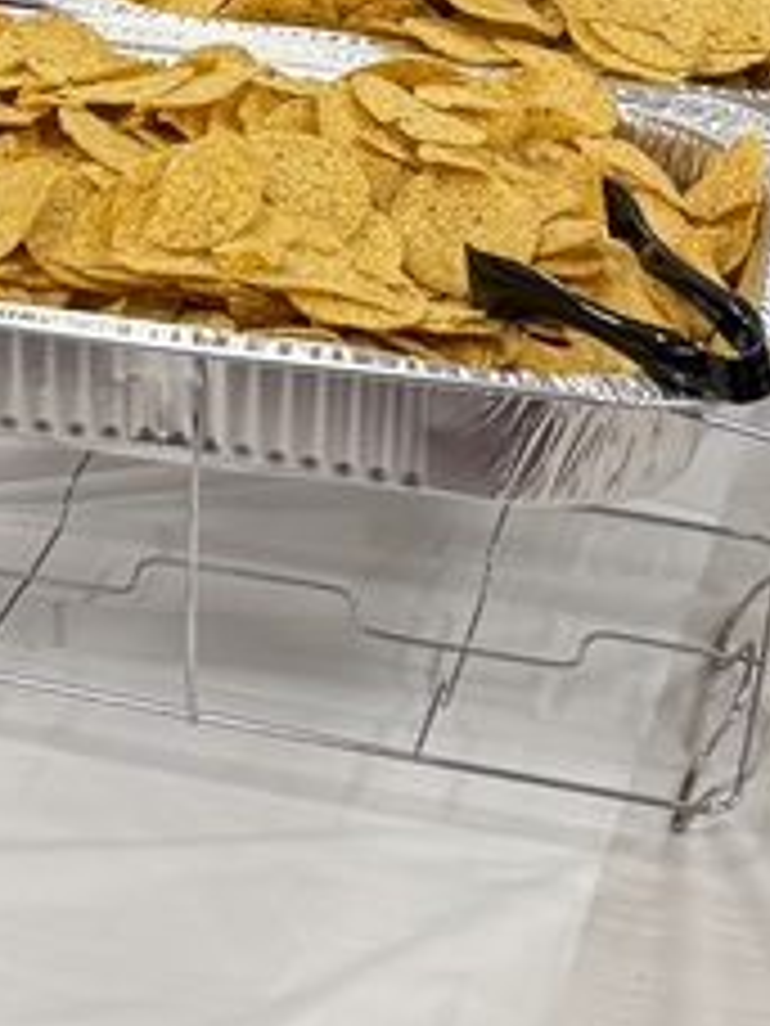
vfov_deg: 16.0
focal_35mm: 108
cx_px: 486
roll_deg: -4.0
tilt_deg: -5.5
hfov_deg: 13.7
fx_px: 3203
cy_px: -684
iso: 125
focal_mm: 6.76
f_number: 1.78
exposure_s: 1/60
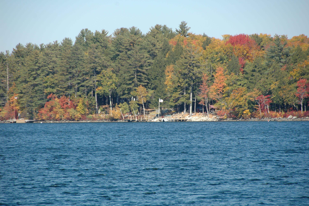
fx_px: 2573
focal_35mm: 300
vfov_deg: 4.6
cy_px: 103
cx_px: 154
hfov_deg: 6.9
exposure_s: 1/640
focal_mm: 200
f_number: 6.3
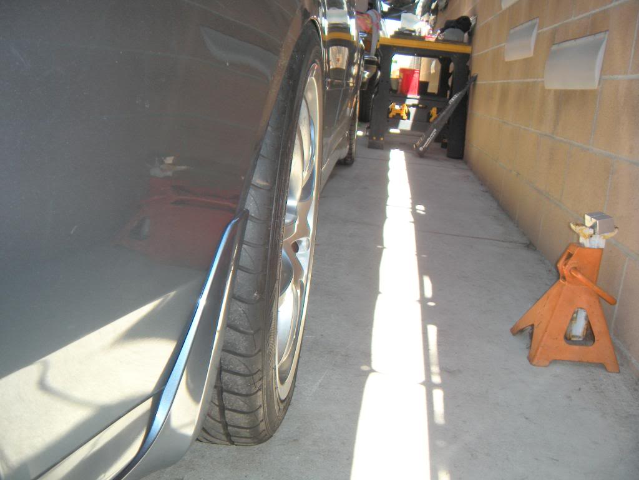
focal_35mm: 35
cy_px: 240
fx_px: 646
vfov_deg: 40.7
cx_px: 320
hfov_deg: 52.6
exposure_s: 1/82.7
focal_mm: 5.9
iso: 64
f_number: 3.8
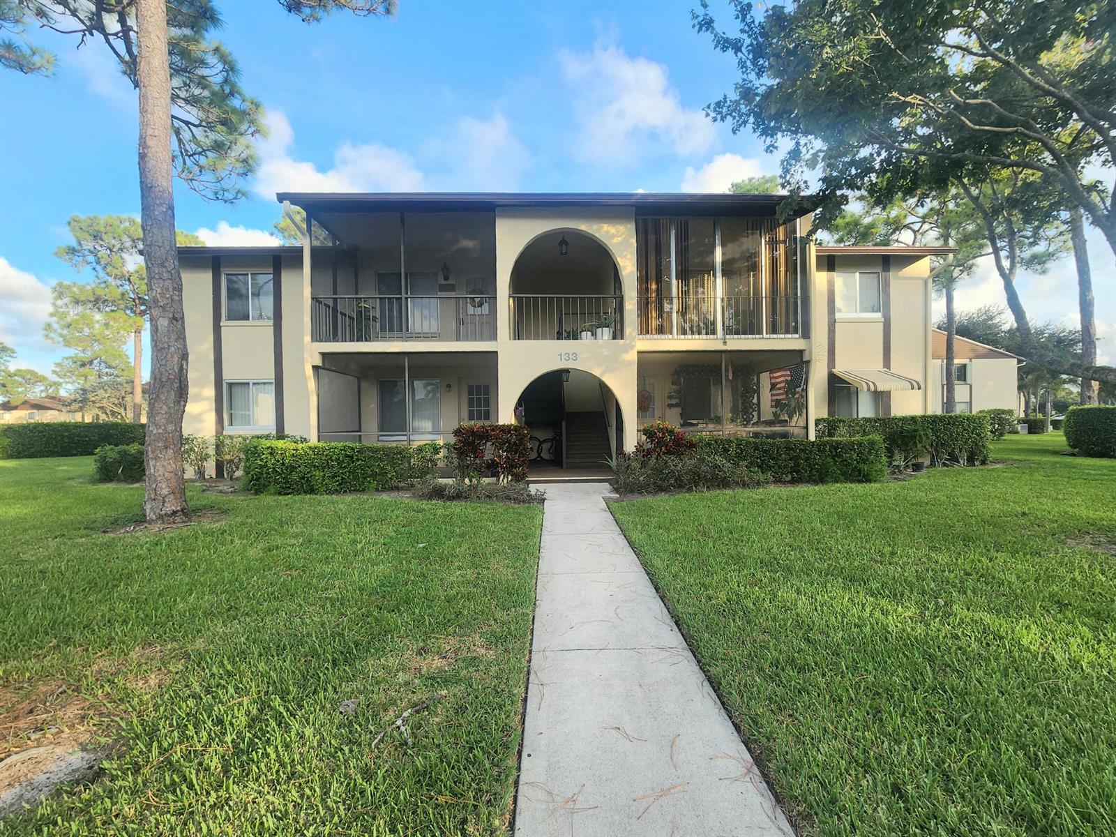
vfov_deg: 89.9
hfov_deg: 106.2
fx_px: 419
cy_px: 418
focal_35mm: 13
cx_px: 558
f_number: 2.2
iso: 50
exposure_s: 1/400
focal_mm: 2.2
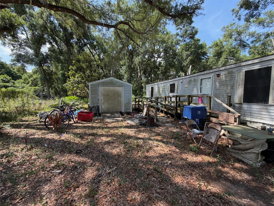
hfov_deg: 102.1
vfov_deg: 85.7
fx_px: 111
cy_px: 103
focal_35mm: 14
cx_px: 137
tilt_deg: -4.2
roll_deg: -1.3
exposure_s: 1/319
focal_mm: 2.22
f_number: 2.2
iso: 50
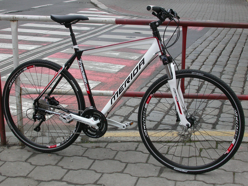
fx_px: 380
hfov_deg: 36.2
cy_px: 93
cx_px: 124
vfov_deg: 27.5
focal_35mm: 53
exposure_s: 1/184
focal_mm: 11.1
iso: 100
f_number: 4.2
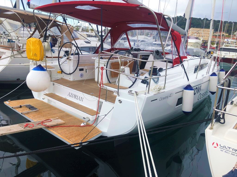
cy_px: 88
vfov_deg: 49.7
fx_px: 192
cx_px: 118
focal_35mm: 28
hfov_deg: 63.4
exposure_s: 1/481
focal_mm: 3.99
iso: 20
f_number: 1.8
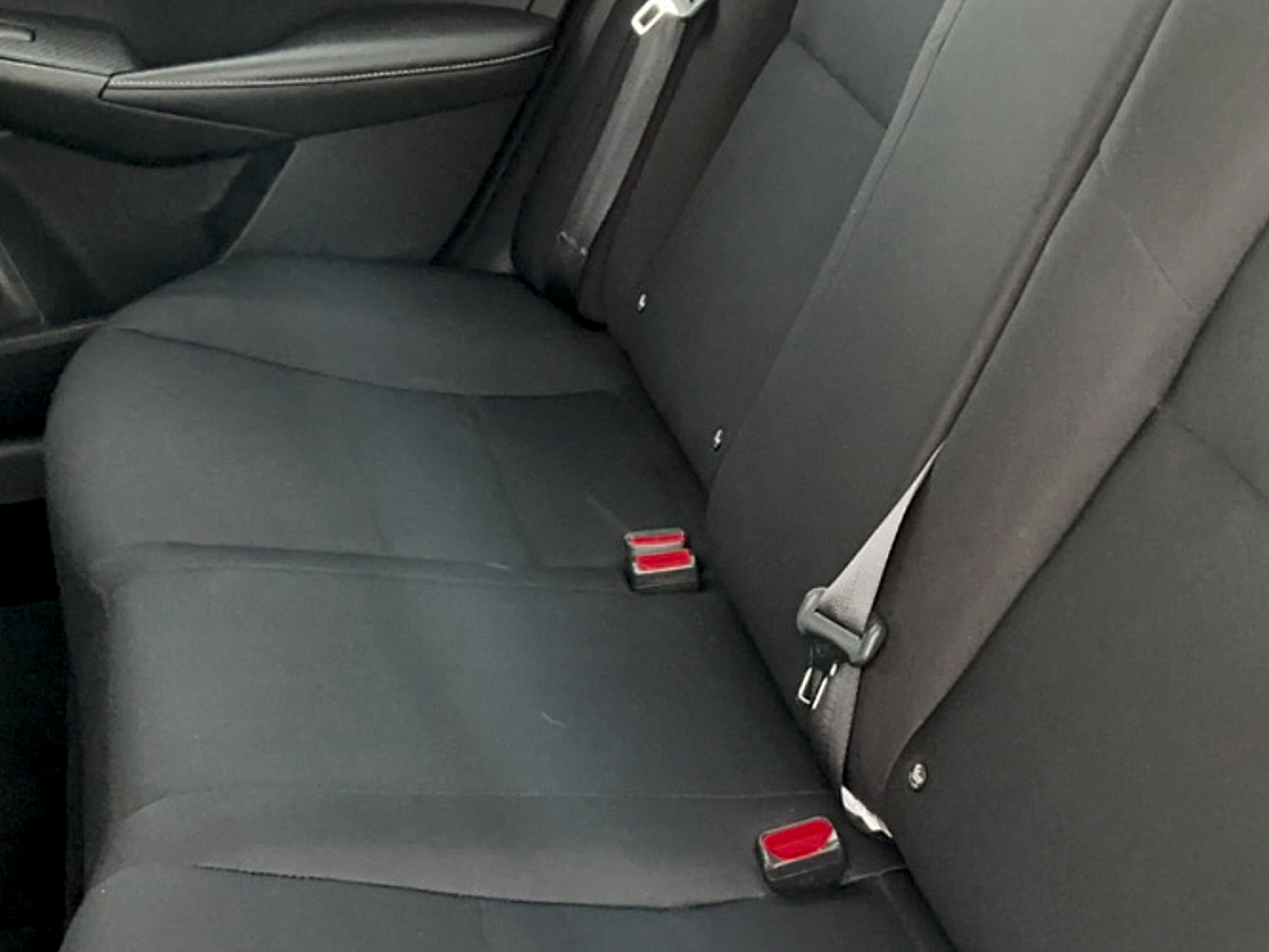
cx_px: 721
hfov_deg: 43.7
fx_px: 1576
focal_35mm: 43
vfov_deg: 33.5
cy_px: 586
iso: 80
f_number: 1.8
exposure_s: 1/60
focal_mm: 3
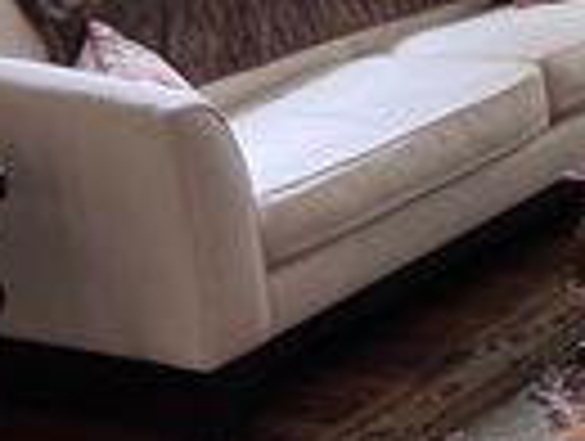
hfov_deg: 16.8
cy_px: -97
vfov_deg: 14.4
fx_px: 1693
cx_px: 994
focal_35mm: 100
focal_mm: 5.7
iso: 100
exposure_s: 1/120
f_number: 1.5
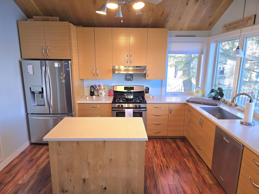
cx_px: 130
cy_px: 97
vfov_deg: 58.9
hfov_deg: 73.9
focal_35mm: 23
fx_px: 172
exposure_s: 1/60.2
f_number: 1.7
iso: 80
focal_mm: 6.3
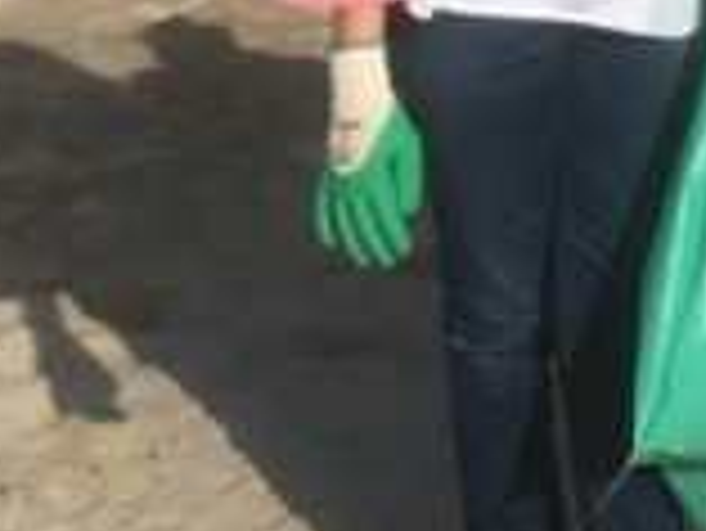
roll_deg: +0.3
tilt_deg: -5.0
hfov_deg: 12.7
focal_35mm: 148
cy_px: -315
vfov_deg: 9.7
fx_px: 3021
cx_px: 1043
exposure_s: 1/2564
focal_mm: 4.15
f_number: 2.2
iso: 25
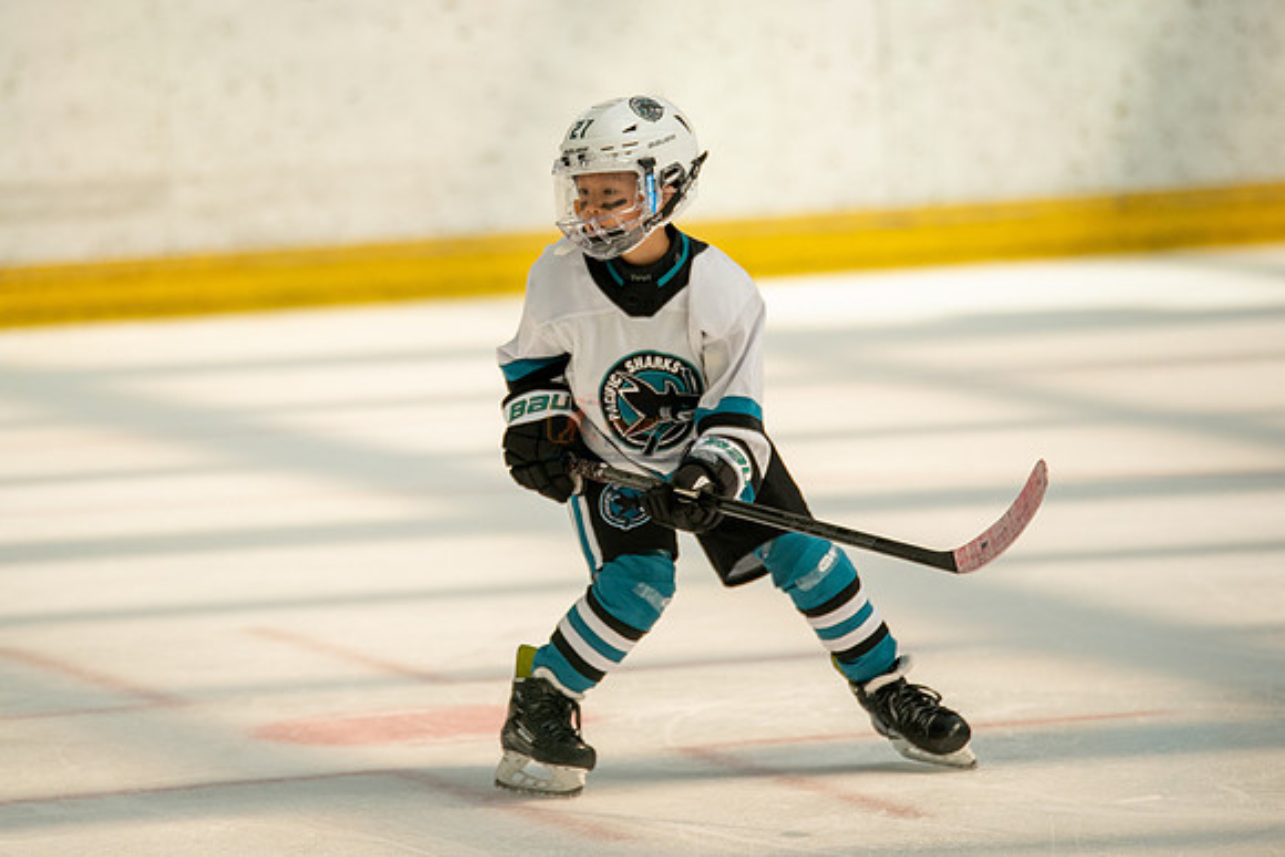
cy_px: 328
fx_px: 12371
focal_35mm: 347
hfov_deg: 5.9
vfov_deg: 4.0
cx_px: 520
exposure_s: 1/5000
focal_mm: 274
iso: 1600
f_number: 3.2
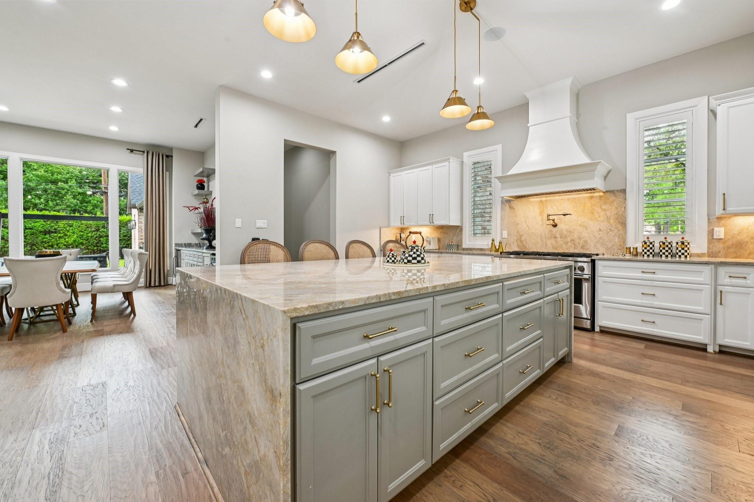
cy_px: 251
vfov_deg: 81.2
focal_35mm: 14
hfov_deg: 104.3
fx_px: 293
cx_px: 377
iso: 400
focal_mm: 14
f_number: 8
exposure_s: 1/15
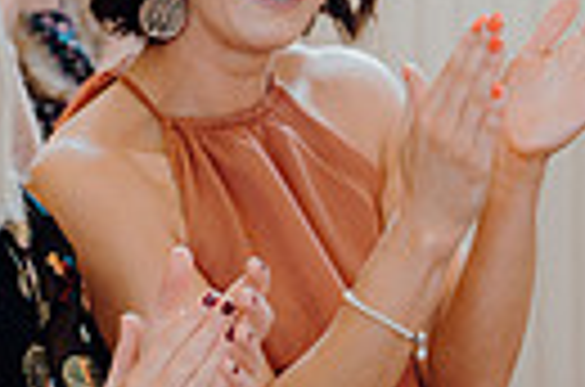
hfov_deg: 10.7
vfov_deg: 7.2
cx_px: -225
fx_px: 3048
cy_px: 376
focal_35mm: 188
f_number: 2.8
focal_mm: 42
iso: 800
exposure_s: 1/200
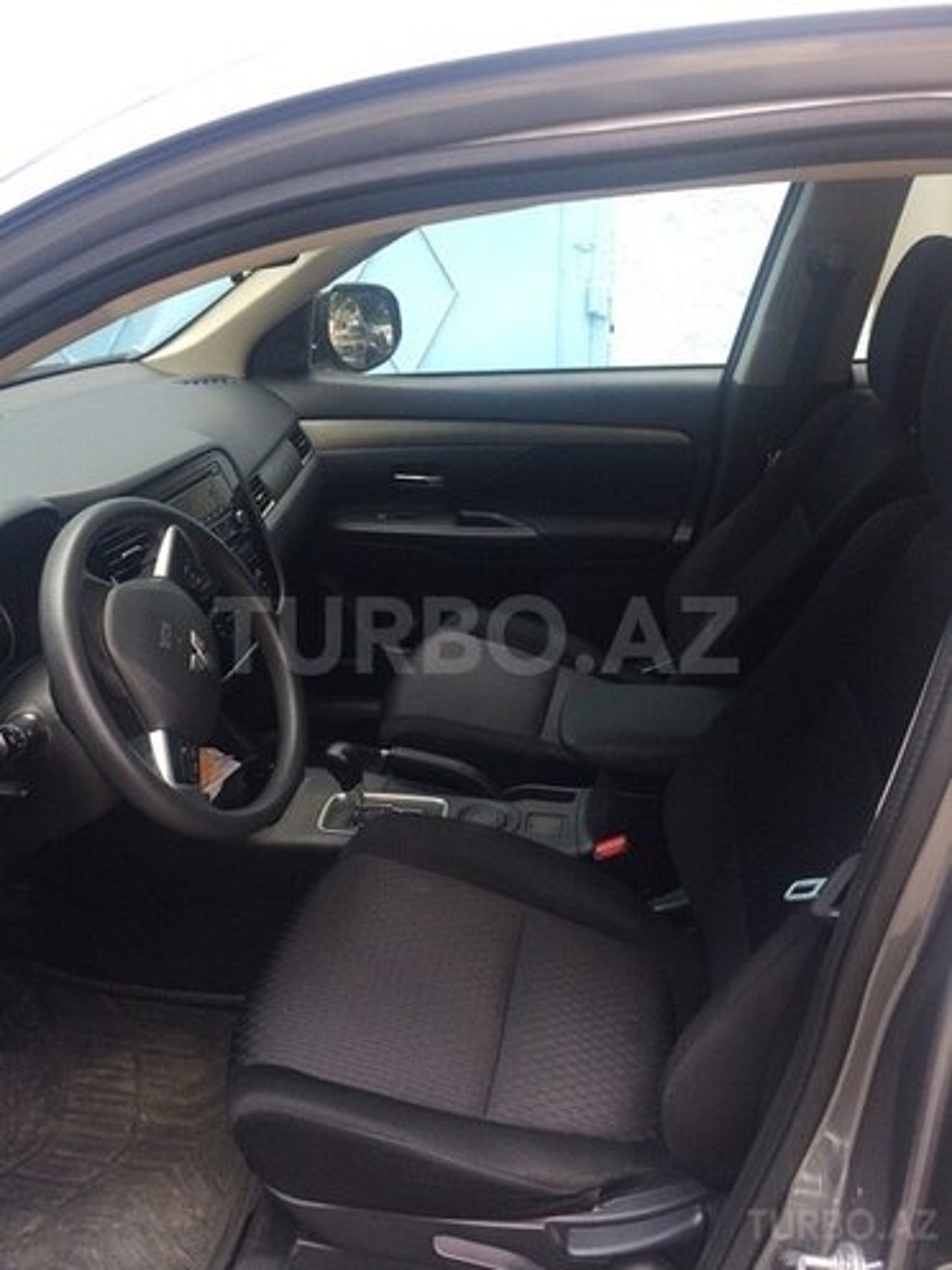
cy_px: 635
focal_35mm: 29
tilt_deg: -25.7
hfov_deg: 48.2
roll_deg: +1.1
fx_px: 1063
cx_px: 476
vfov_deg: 61.7
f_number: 2.2
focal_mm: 4.15
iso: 40
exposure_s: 1/100
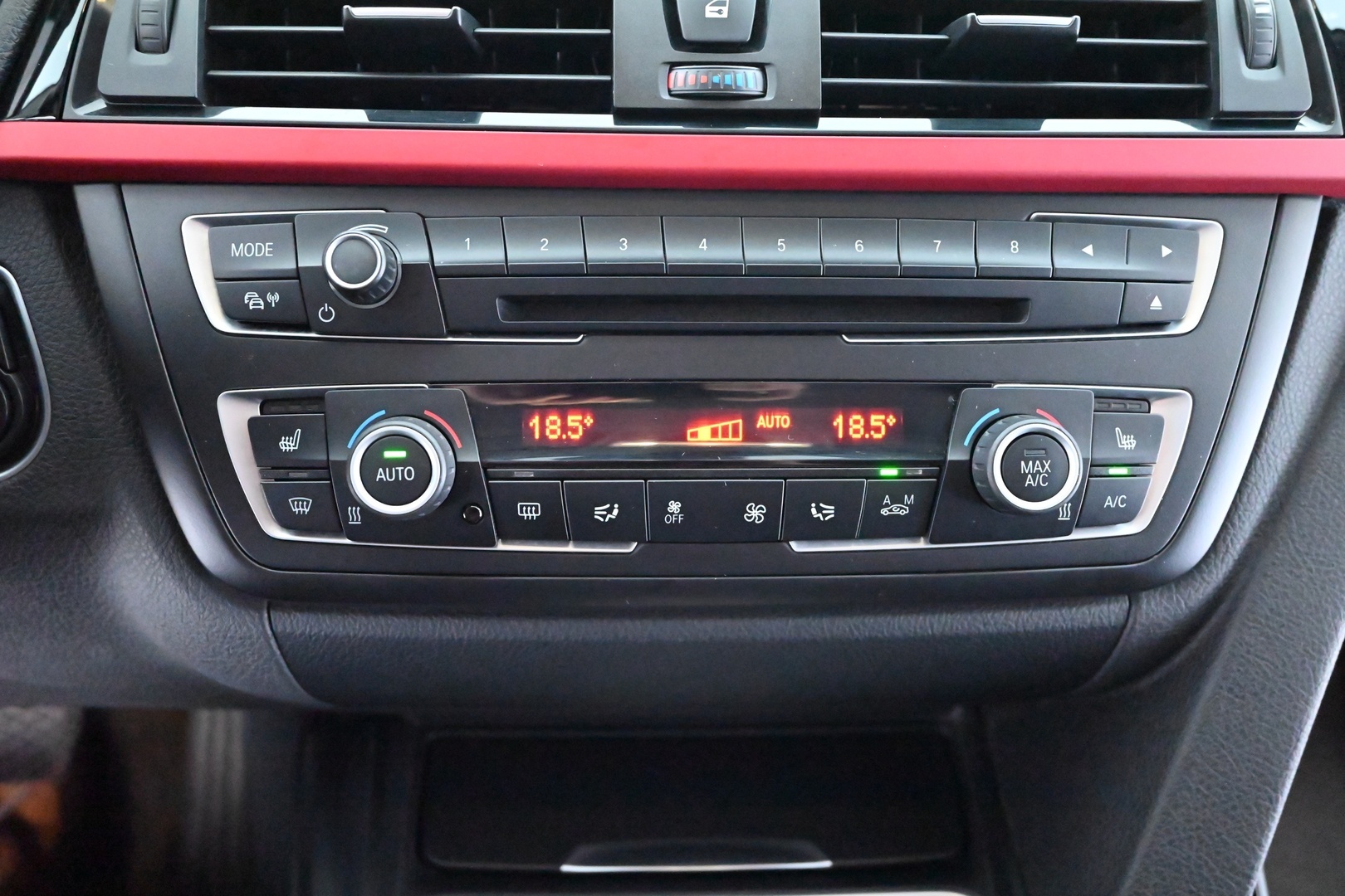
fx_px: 1121
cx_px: 672
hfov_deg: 61.9
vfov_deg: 43.6
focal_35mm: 30
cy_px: 448
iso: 25600
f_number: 4.5
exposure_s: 1/60
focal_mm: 30
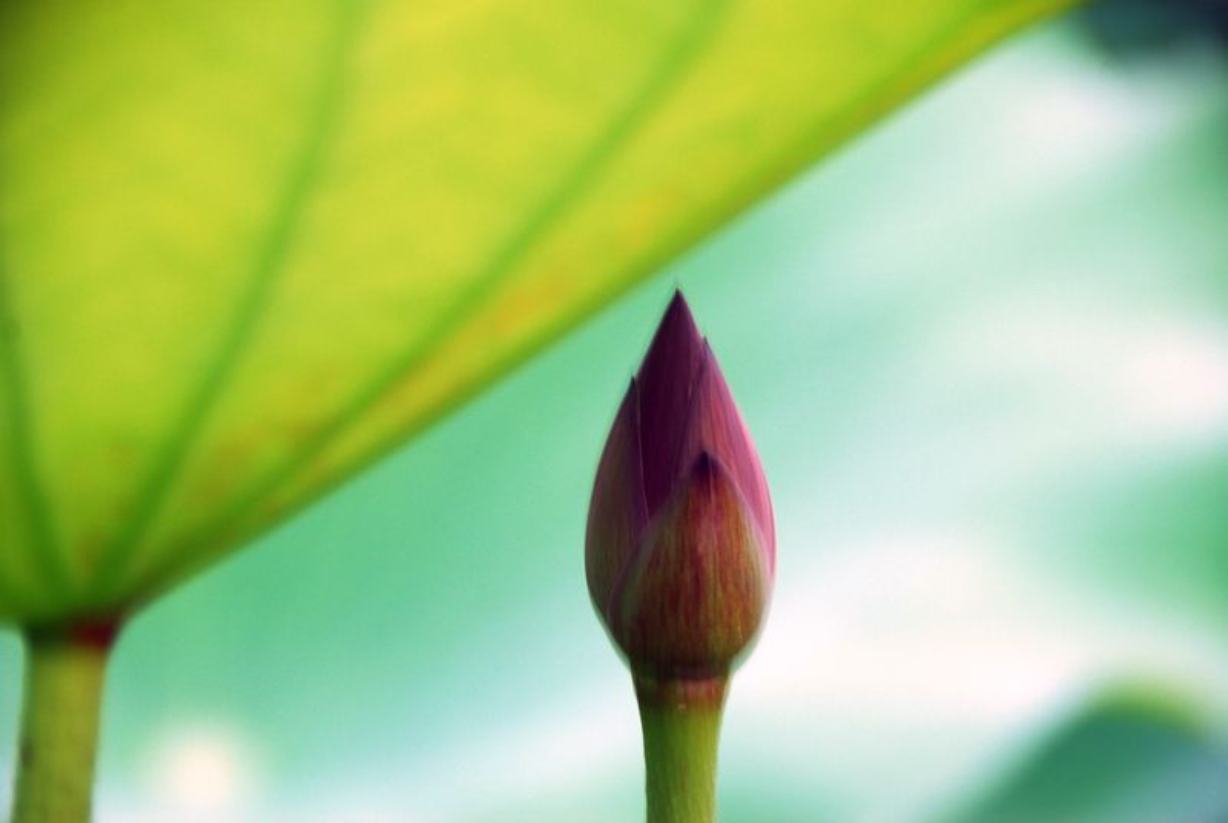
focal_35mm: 300
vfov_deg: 4.6
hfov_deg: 6.9
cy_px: 412
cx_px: 614
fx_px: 10248
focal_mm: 200
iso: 125
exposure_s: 1/60
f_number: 5.6
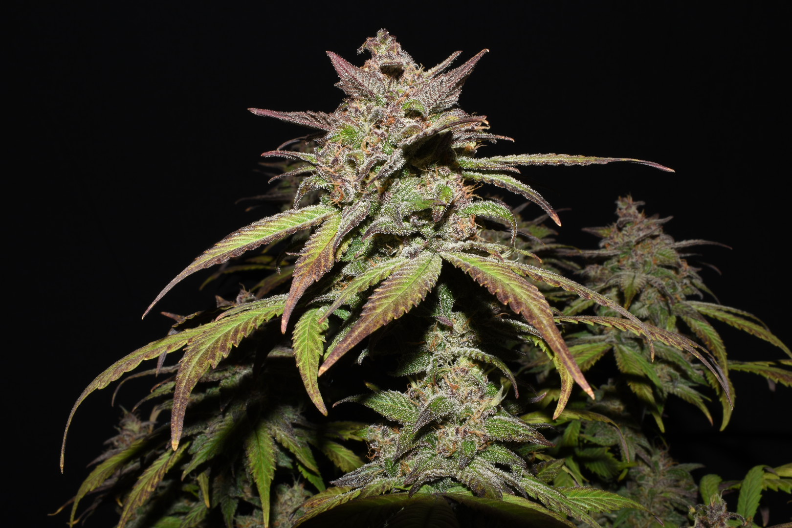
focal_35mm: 36
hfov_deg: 53.1
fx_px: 792
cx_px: 396
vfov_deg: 36.9
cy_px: 264
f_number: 25
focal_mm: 24
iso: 100
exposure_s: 1/60
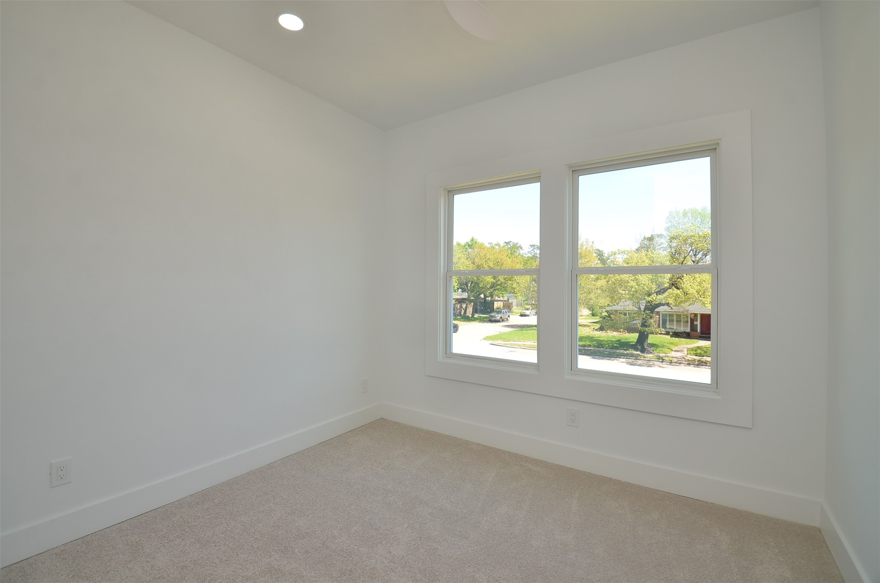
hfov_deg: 100.5
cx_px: 440
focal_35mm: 15
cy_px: 292
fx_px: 366
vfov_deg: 77.1
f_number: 6.3
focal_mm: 10
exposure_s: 1/200
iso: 320
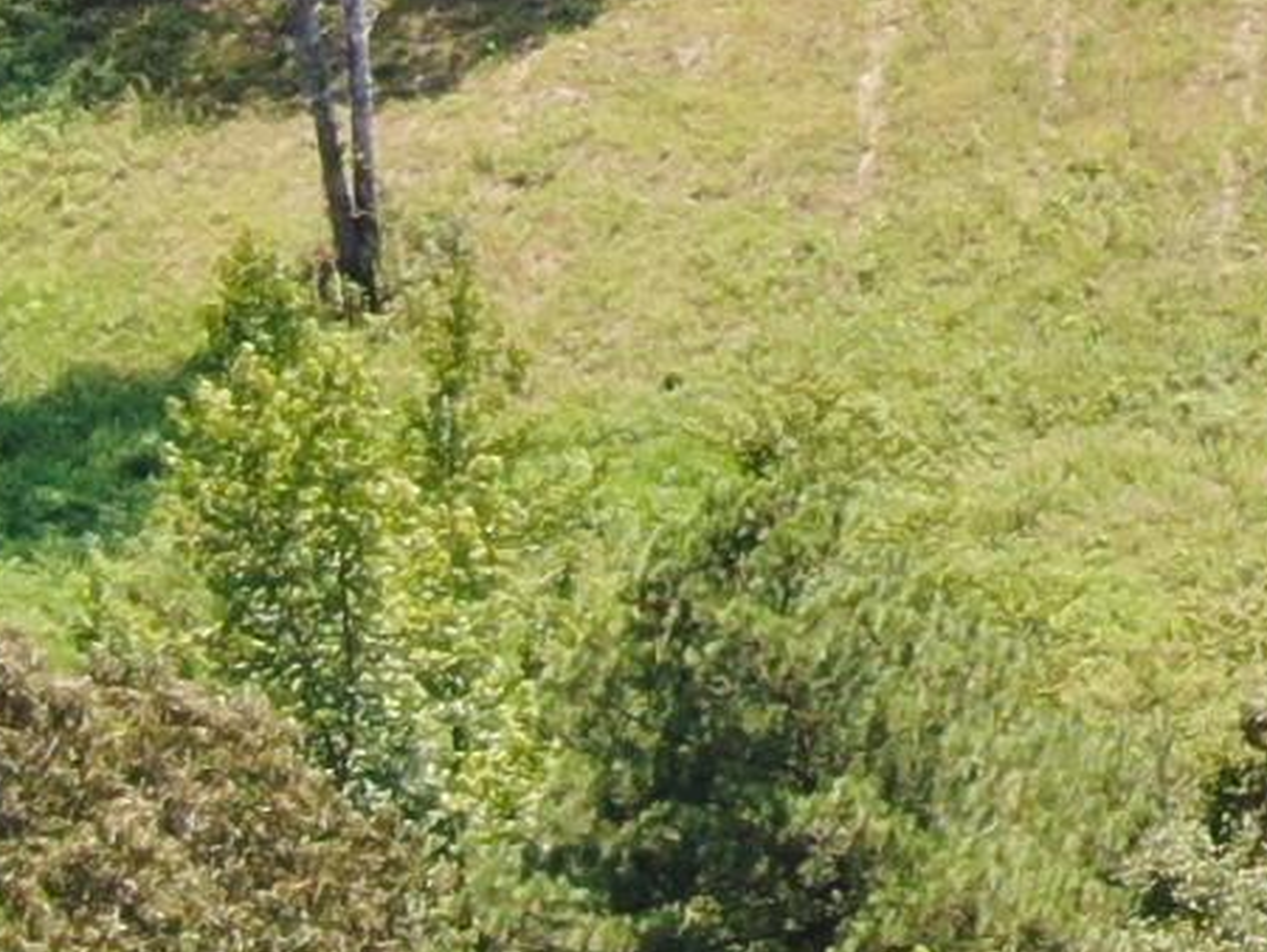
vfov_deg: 4.6
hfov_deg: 5.7
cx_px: 4001
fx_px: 11719
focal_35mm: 320
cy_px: -1259
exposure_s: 1/240
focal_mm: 8.6
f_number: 3.8
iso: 100
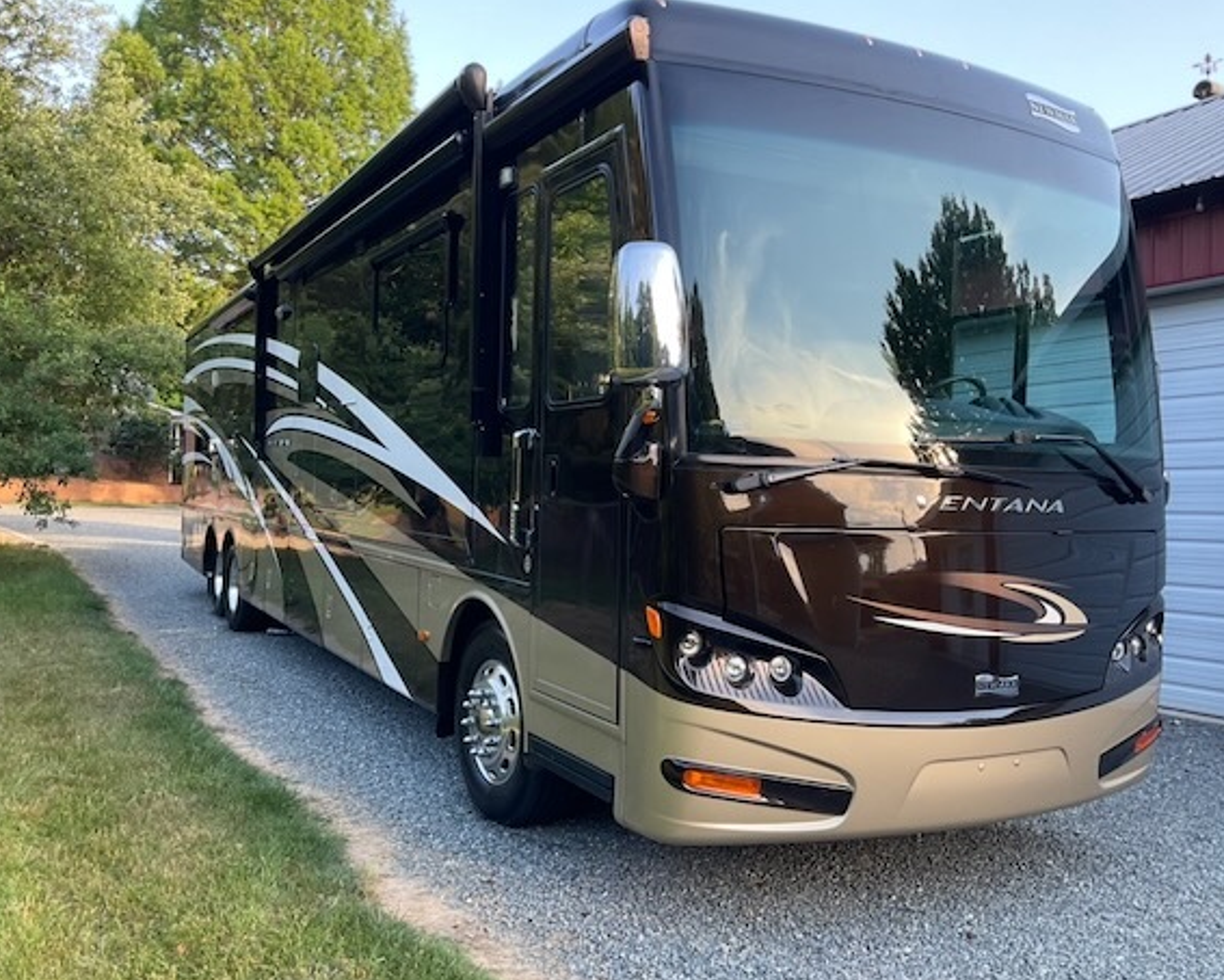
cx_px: 627
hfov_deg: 55.6
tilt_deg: -0.5
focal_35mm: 32
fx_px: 1159
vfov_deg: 45.8
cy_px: 506
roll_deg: -0.8
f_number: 1.8
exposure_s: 1/120
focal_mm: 3
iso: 32
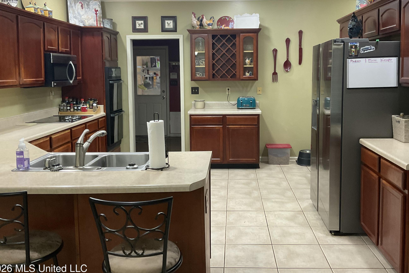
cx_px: 219
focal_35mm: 35
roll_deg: -0.8
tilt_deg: -4.7
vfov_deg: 37.7
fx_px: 398
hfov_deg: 54.4
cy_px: 107
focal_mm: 3
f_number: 1.8
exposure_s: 1/60
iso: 100
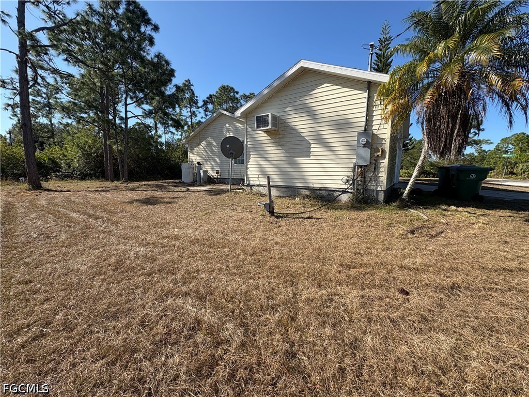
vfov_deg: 85.7
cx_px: 264
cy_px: 198
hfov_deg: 102.1
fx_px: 214
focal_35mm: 14
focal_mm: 2.22
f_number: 2.2
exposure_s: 1/1420
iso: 50
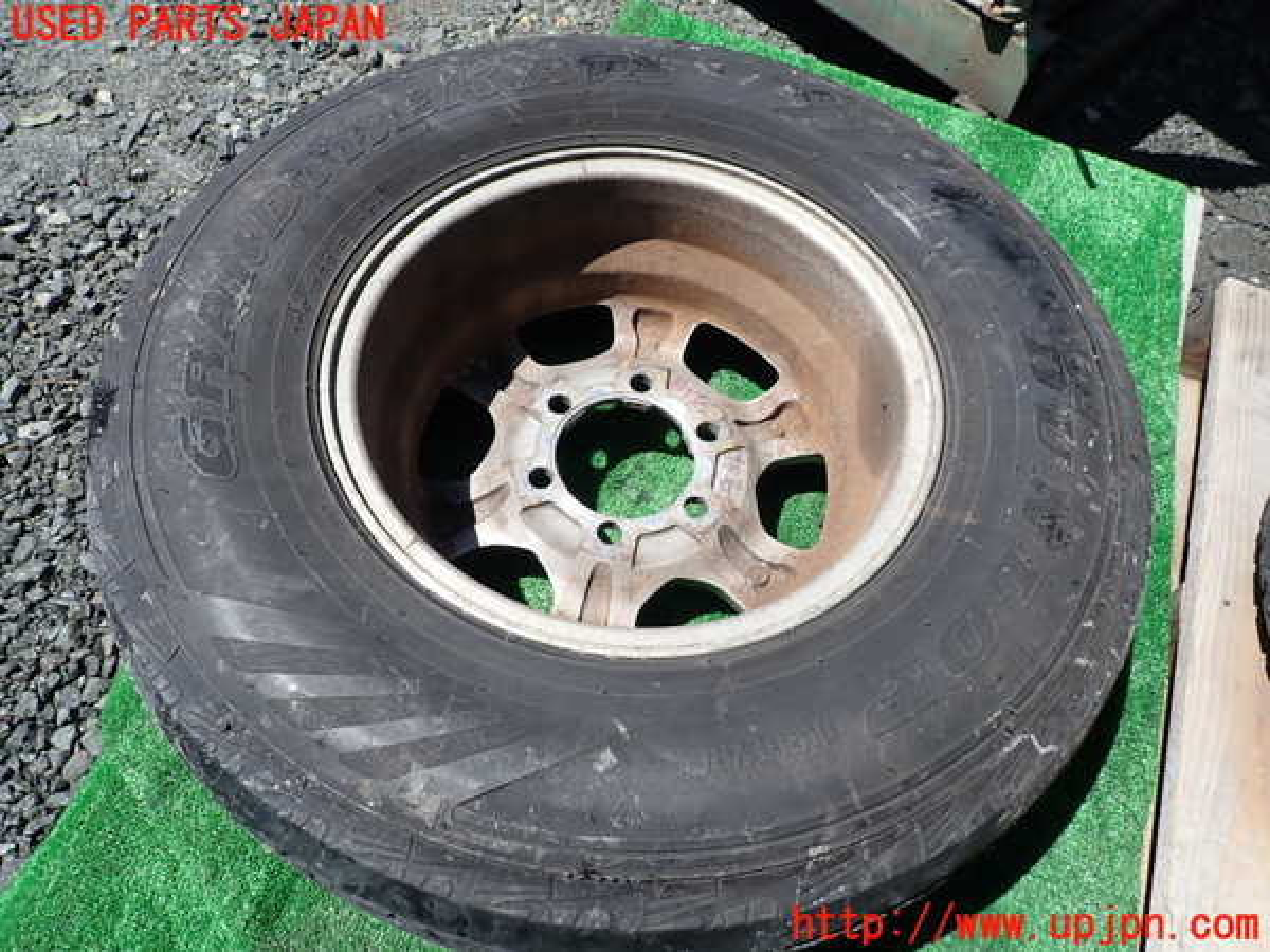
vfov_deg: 54.9
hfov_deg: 69.4
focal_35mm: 25
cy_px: 476
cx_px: 635
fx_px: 917
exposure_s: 1/1000
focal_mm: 4.5
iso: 100
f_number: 2.8
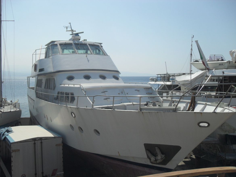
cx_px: 118
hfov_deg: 52.6
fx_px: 239
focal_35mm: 35
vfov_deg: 40.7
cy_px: 88
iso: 100
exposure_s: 1/350
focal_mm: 6.2
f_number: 8.9
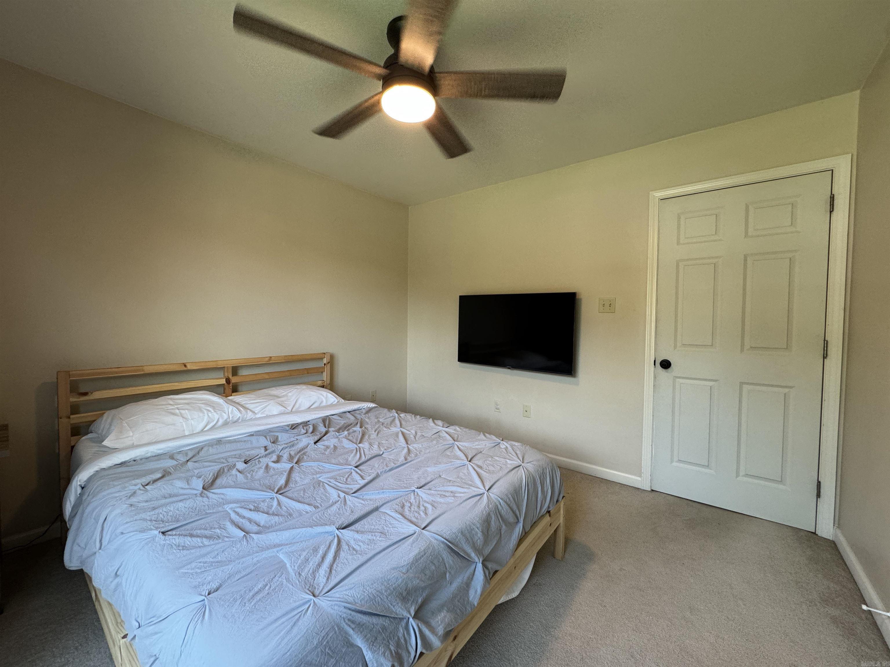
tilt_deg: -2.4
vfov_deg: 85.7
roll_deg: +0.0
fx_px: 360
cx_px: 445
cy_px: 334
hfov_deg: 102.1
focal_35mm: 14
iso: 200
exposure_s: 1/120
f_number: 2.2
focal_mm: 2.22
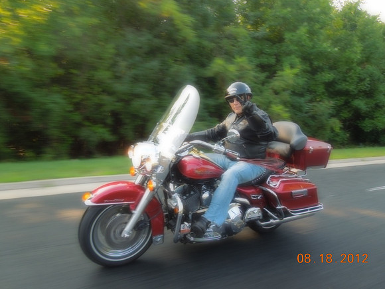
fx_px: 278
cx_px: 192
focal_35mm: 25
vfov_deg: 54.9
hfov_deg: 69.4
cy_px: 144
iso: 100
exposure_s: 1/80
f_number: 3.3
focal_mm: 4.5
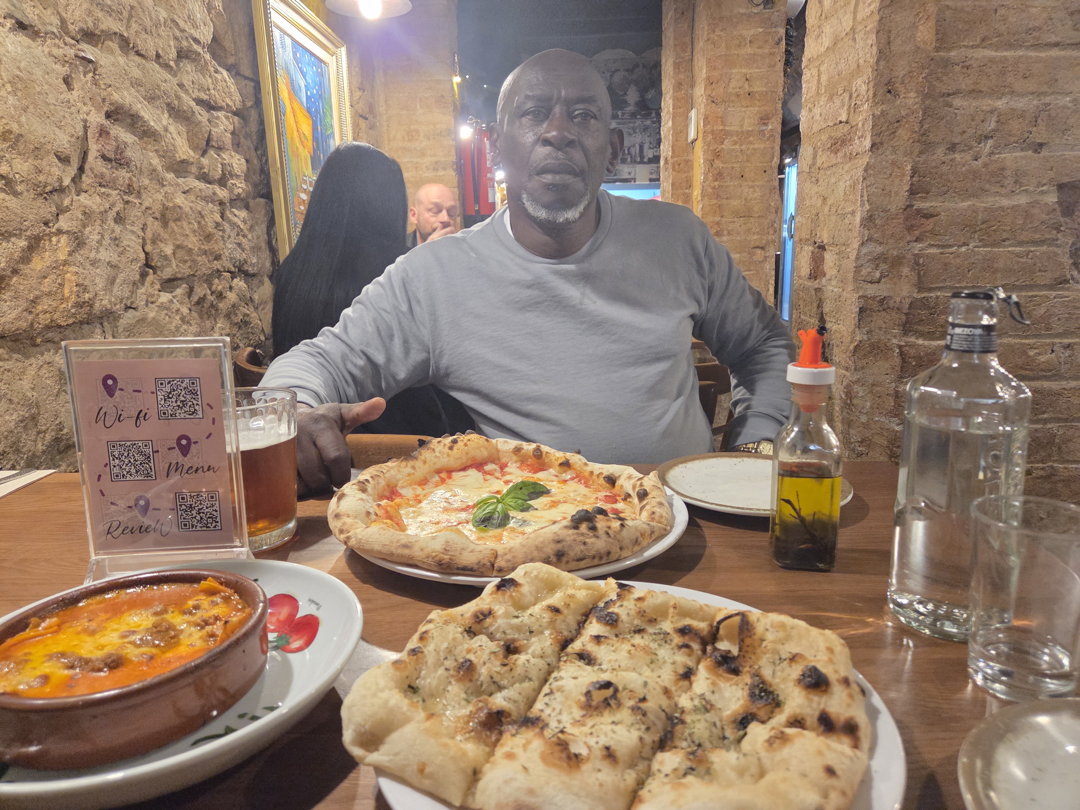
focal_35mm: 23
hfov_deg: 73.9
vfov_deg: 58.9
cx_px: 540
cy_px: 405
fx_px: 718
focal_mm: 5.4
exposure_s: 1/100
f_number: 1.8
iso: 1600
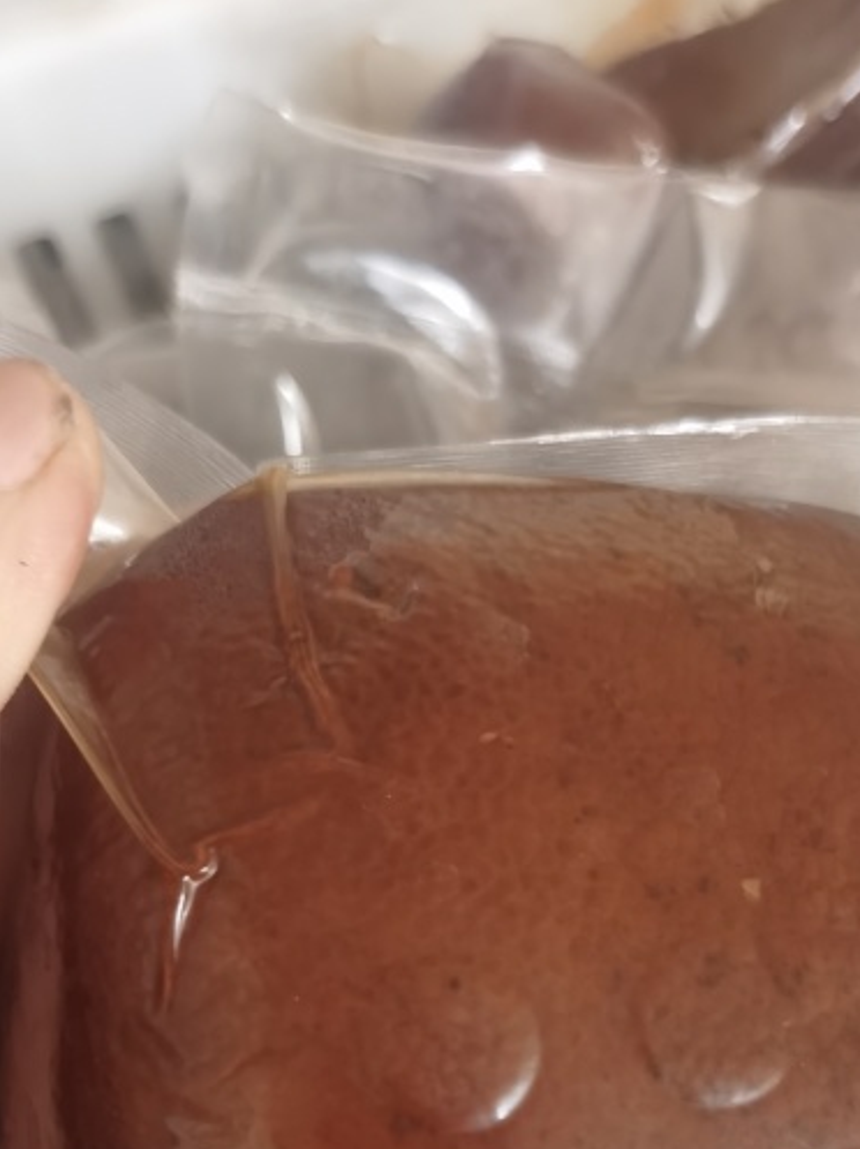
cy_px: 1155
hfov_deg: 25.2
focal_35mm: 58
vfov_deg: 30.8
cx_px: 513
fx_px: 1924
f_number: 1.6
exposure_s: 1/33.3
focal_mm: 5.56
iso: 320
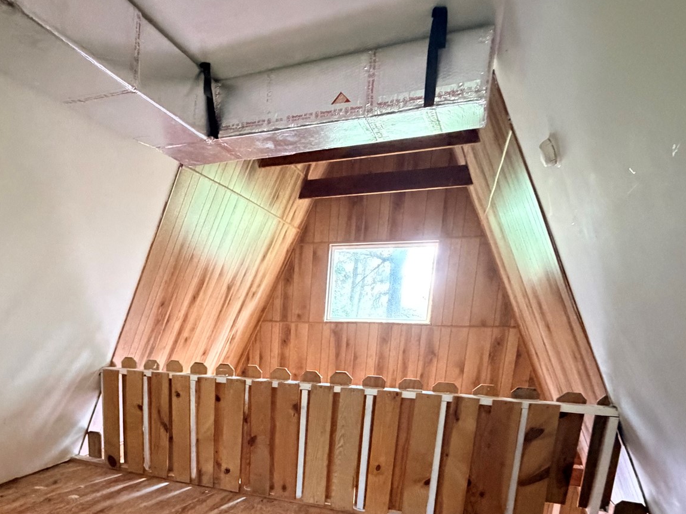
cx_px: 224
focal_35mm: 25
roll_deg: -1.1
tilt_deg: -11.8
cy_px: 426
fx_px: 495
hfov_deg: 67.3
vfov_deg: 50.8
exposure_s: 1/55
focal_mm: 2.22
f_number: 2.2
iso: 1250
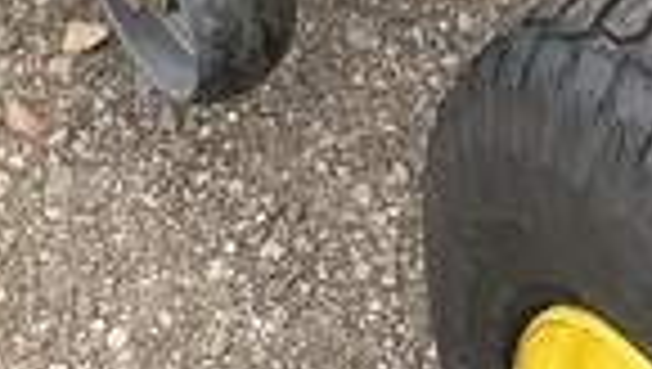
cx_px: 445
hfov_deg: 24.3
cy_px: -279
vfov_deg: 12.8
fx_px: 1506
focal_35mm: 87
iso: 20
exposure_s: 1/211
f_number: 1.8
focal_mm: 3
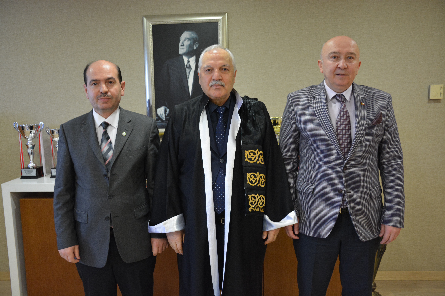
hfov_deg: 57.2
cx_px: 222
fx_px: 408
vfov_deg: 40.0
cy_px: 148
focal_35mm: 33
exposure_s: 1/40
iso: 1600
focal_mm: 22
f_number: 3.5
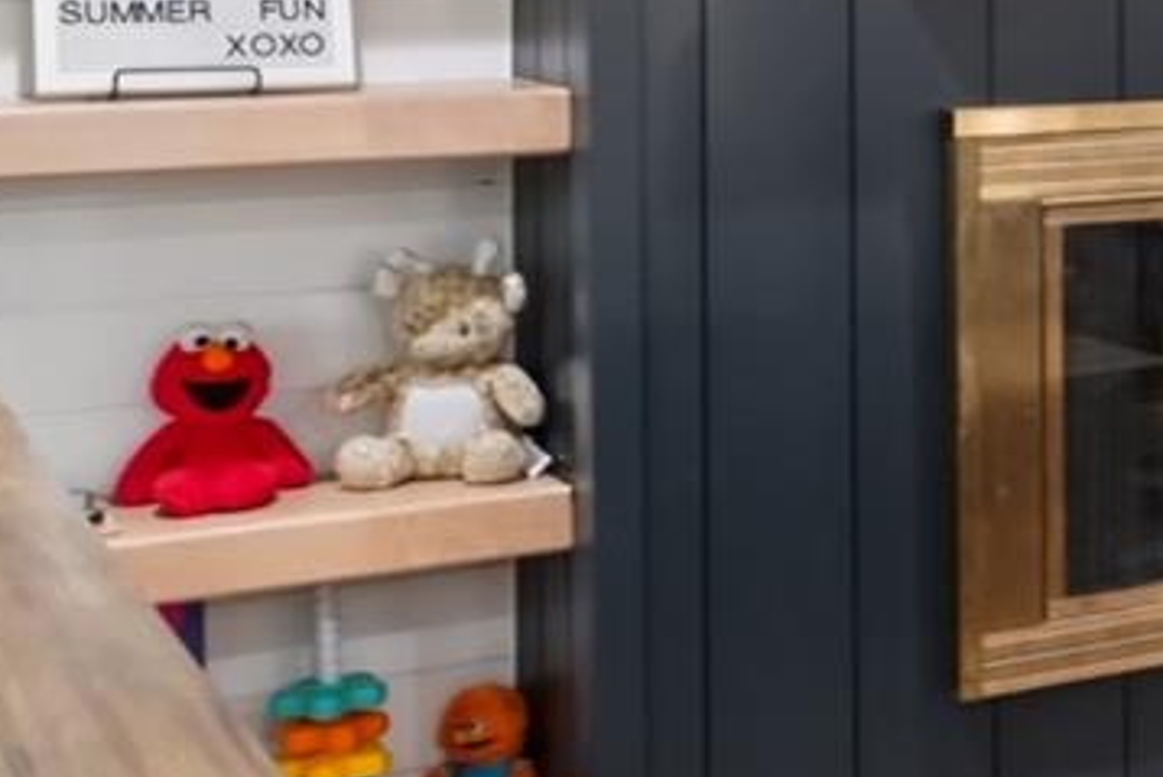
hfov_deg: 19.4
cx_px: 2056
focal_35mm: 80
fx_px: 2585
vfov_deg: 16.6
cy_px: -57
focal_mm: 14
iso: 500
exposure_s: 1/6
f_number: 8
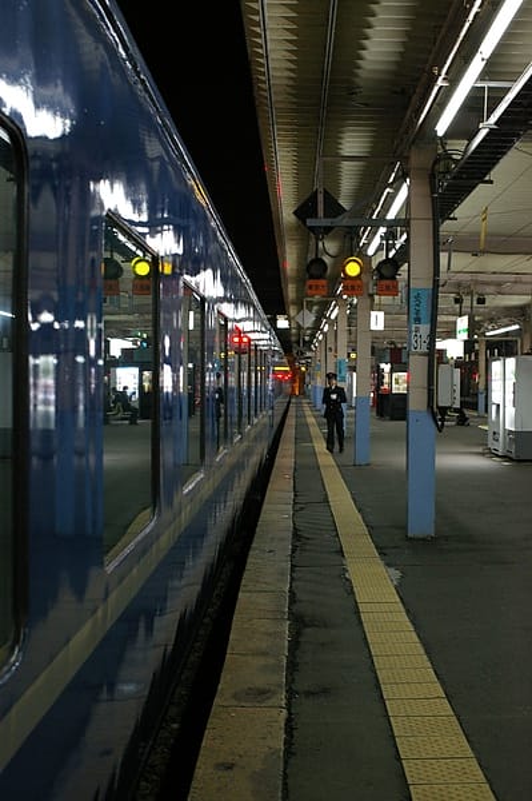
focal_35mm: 52
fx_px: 1166
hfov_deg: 25.7
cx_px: 266
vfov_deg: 37.9
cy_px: 400
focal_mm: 35
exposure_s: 1/20
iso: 800
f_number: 5.6
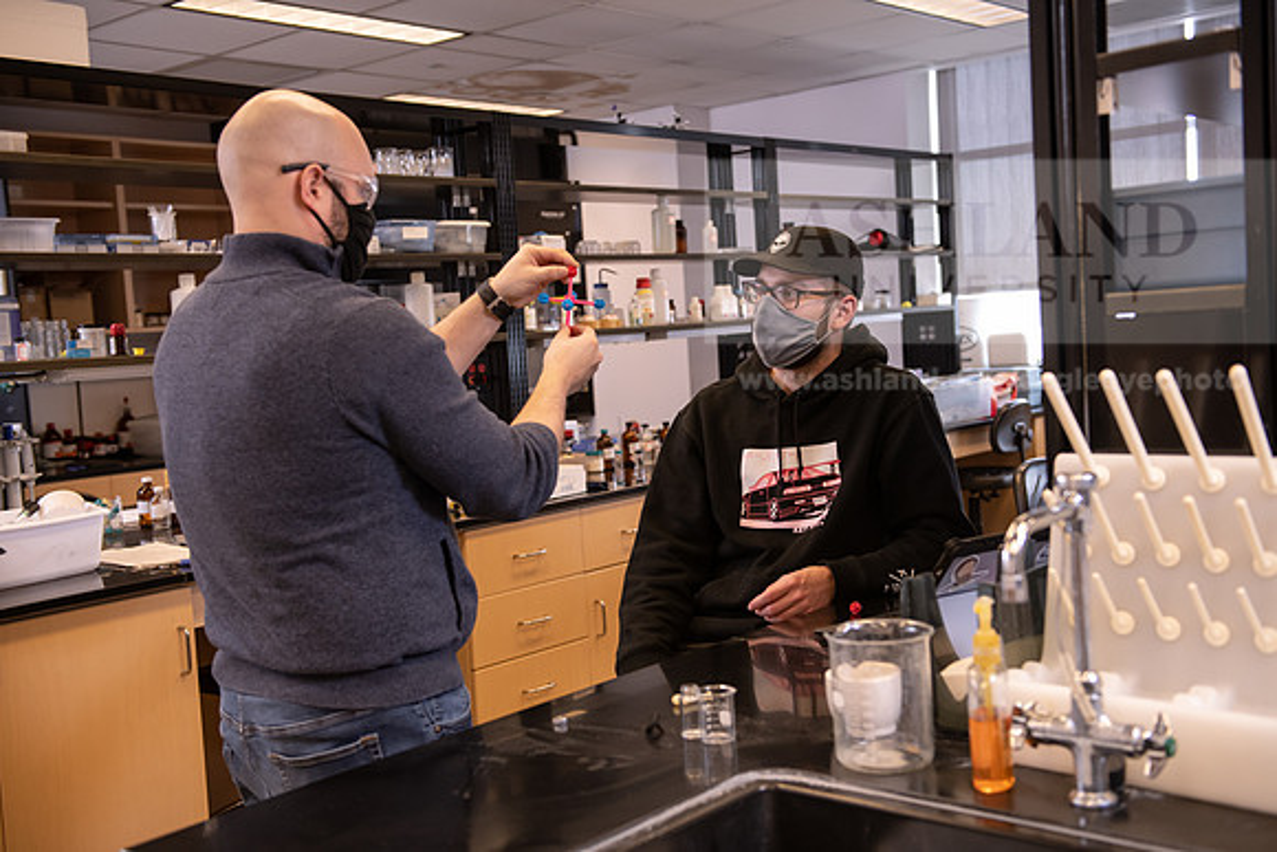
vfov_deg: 33.4
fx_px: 1419
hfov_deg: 48.4
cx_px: 638
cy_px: 426
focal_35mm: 40
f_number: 3.5
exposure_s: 1/200
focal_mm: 40
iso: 800
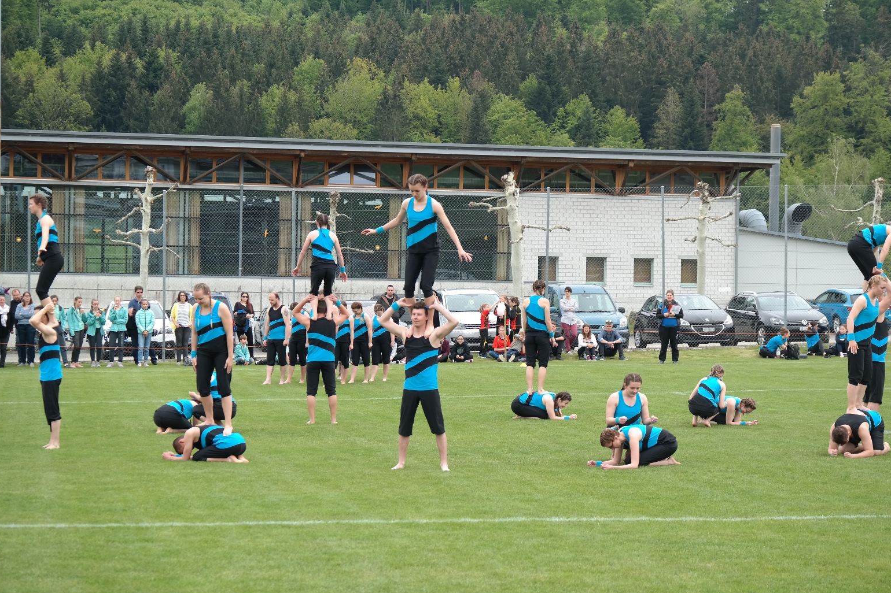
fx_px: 1979
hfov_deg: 25.4
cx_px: 456
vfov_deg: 17.1
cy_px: 299
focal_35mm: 80
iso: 100
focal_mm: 50
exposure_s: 1/250
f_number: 5
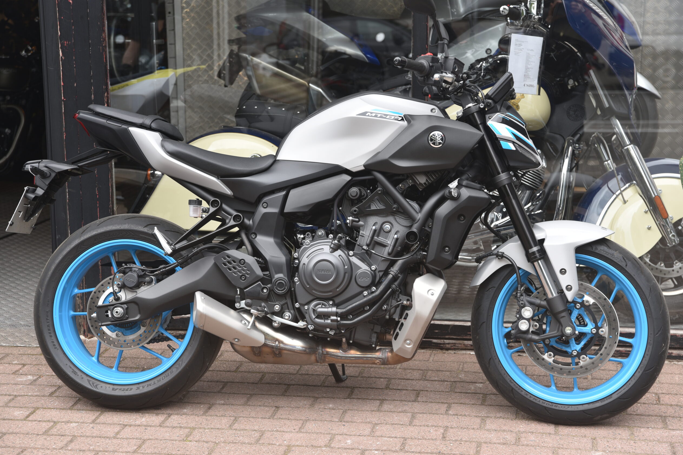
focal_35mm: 71
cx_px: 338
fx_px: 1347
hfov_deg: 28.5
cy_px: 224
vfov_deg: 19.2
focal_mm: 70
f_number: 4.5
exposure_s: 1/80
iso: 100
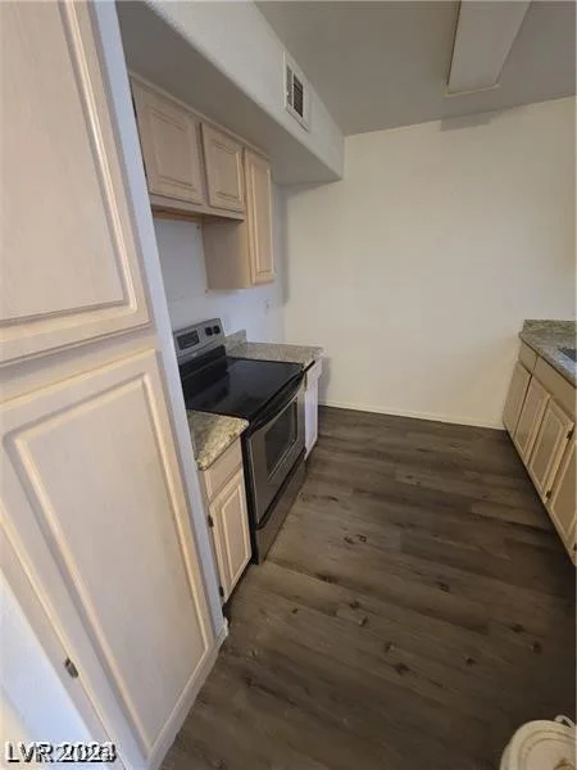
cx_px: 288
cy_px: 385
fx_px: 289
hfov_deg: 89.9
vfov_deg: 106.2
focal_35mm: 13
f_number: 2.2
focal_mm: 2.2
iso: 500
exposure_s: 1/30
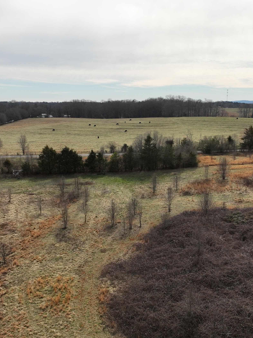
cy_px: 182
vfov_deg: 52.6
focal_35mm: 35
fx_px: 341
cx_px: 144
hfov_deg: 40.6
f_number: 2.8
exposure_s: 1/400
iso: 190
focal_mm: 12.29
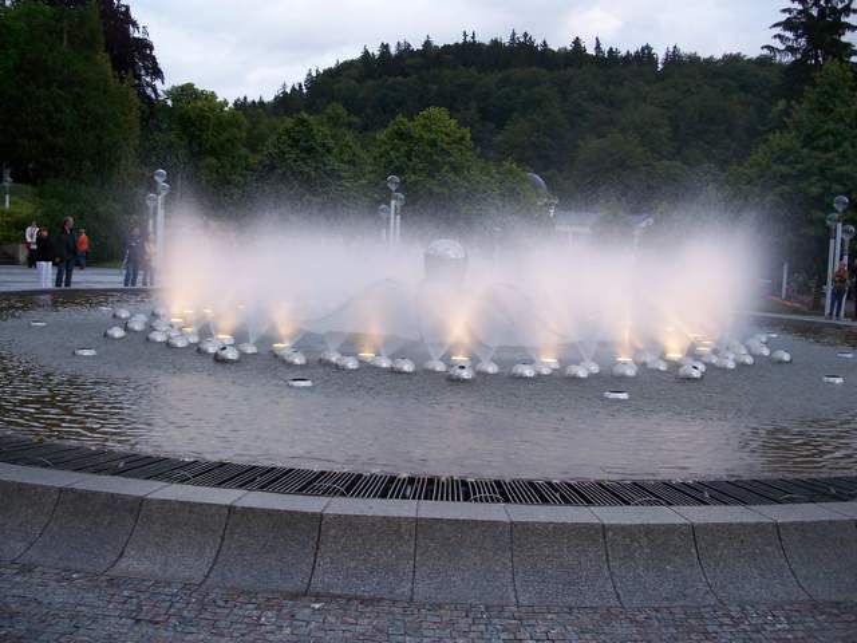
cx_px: 428
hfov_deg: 50.1
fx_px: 916
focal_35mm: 37
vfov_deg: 38.7
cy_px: 322
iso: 200
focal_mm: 7.8
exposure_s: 1/30
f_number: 2.8
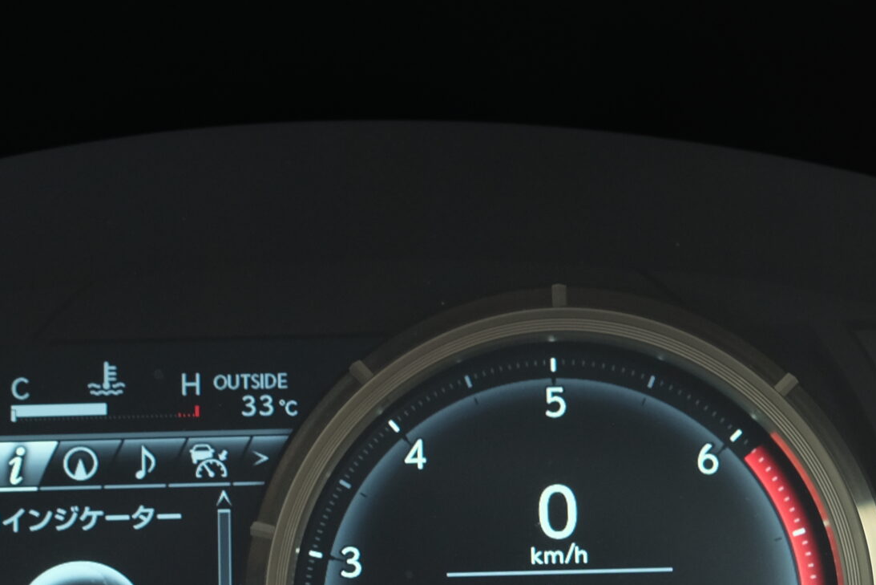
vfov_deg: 15.2
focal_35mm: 89
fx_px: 2166
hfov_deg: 22.9
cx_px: 385
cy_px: 529
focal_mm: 25.4
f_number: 4
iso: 400
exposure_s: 1/18
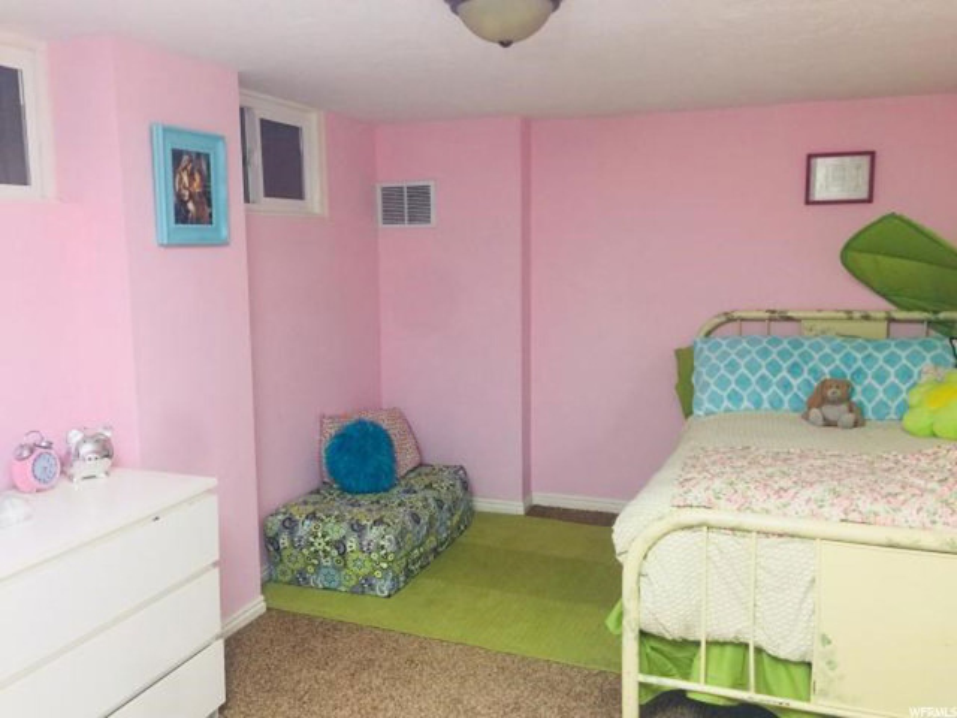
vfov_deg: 48.2
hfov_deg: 61.7
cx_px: 478
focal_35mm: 29
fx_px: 802
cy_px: 359
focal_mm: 4.15
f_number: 2.2
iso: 32
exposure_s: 1/15
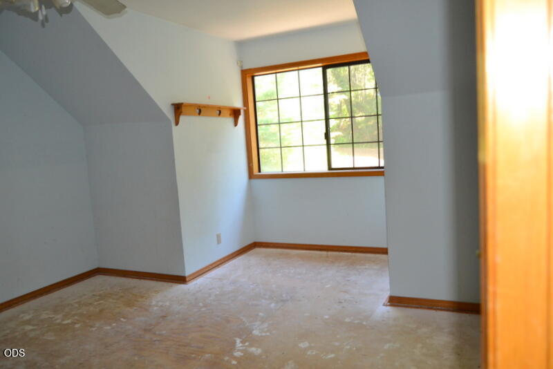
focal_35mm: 27
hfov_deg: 67.4
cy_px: 184
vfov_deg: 48.0
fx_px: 415
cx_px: 276
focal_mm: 18
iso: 640
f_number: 3.5
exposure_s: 1/60
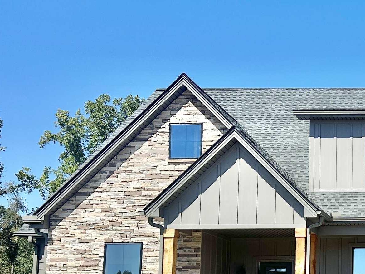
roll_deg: +0.3
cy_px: 225
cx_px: 436
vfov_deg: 22.9
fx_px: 664
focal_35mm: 63
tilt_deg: +7.0
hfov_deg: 27.2
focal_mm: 6.86
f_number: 1.78
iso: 80
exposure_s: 1/6623
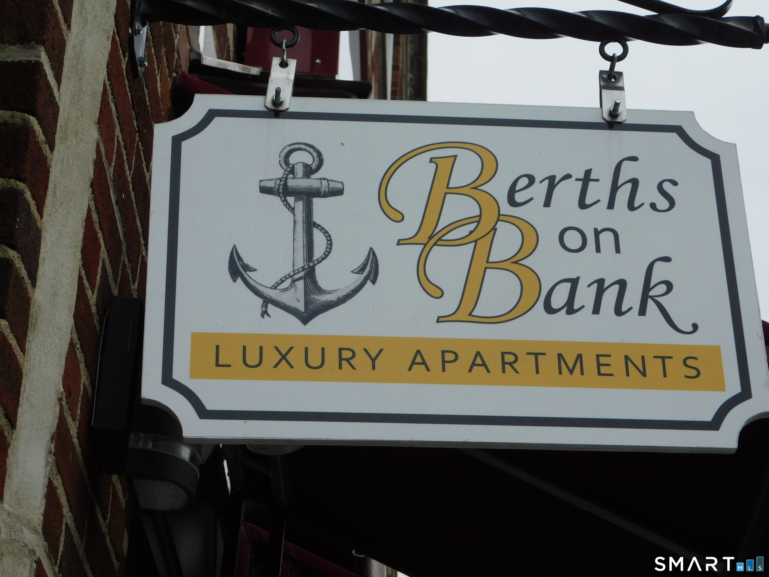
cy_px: 288
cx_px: 384
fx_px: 2022
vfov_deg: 16.2
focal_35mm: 91
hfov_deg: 21.5
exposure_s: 1/1250
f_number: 4.5
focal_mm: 16.1
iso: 125
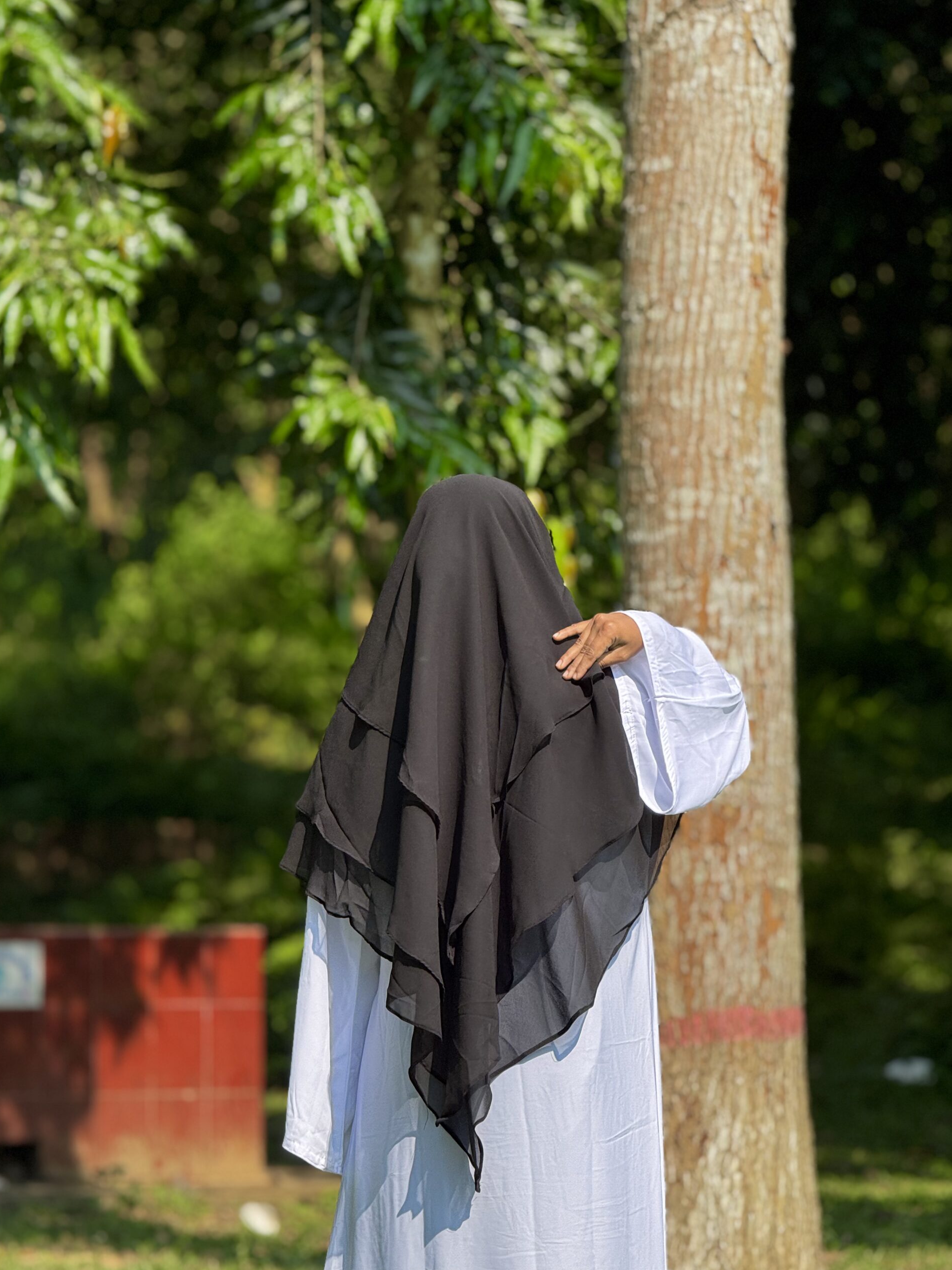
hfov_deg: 12.2
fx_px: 4437
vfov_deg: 16.3
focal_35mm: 121
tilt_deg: +6.0
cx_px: 474
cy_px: 632
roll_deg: +1.7
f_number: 2.8
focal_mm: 15.66
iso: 50
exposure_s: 1/632
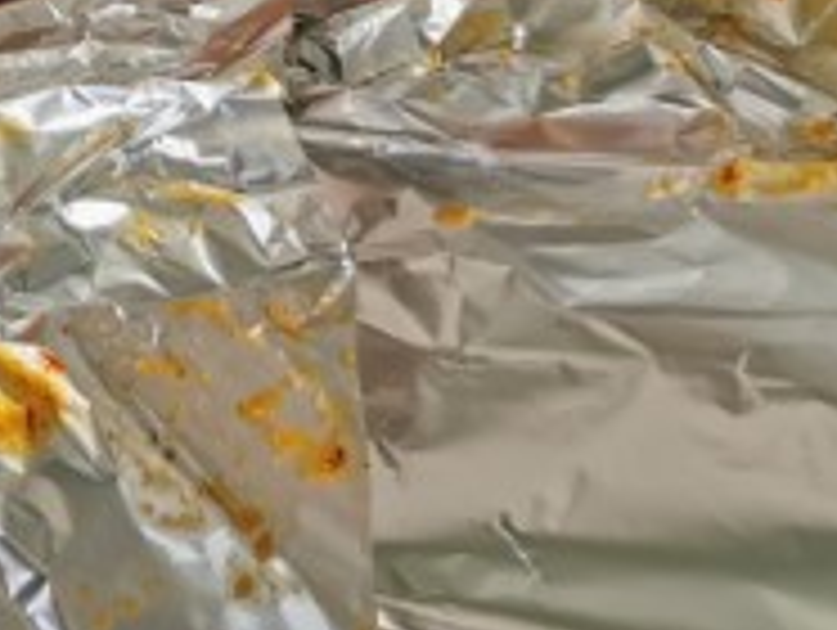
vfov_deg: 12.0
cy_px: -436
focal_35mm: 116
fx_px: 2808
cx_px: -940
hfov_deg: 13.8
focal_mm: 5.56
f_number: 1.6
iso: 50
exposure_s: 1/248
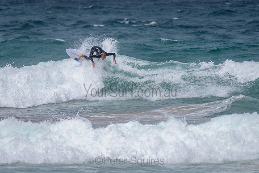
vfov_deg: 2.2
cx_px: 116
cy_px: 74
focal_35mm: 613
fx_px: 4414
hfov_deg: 3.4
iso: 72
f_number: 5.6
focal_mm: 500
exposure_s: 1/2000
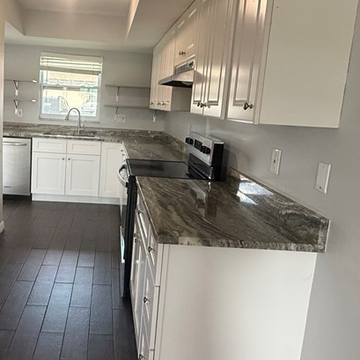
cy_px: 161
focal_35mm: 31
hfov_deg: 51.5
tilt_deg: -8.4
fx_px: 365
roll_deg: -3.9
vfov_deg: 52.4
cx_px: 118
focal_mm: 2.22
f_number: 2.2
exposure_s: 1/120
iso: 400
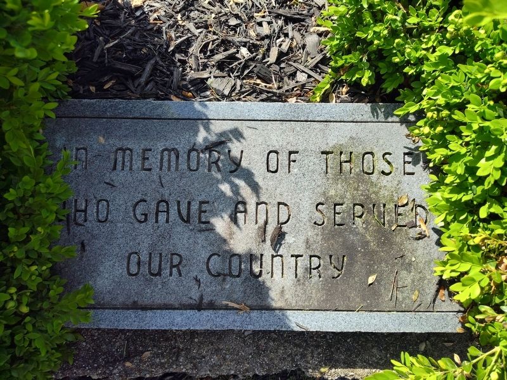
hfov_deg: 73.9
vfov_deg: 58.9
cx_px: 254
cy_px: 190
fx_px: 337
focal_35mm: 23
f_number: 1.8
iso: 100
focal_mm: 5.56
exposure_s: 1/753
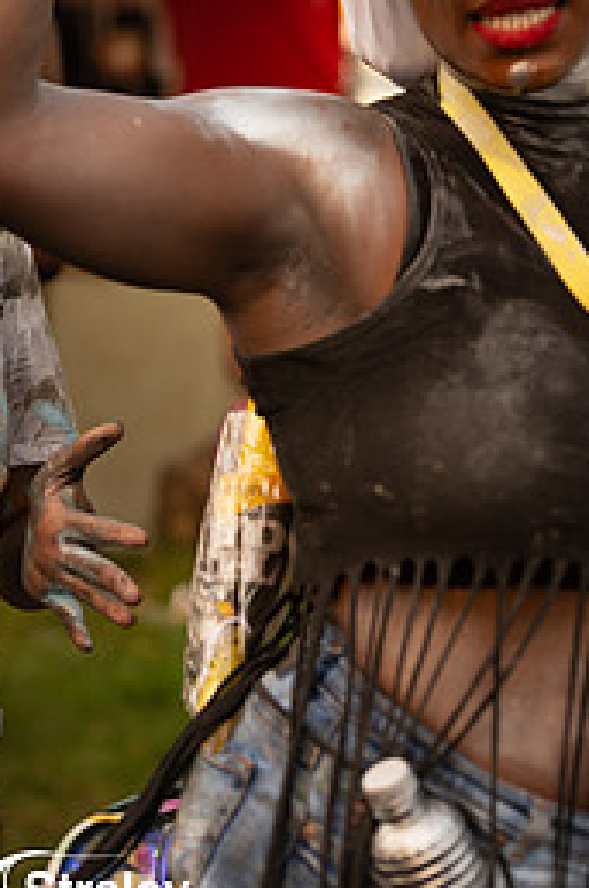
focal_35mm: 178
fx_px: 4386
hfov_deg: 7.7
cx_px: 467
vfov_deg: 11.5
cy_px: 196
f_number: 5
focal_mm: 102
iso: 220
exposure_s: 1/200
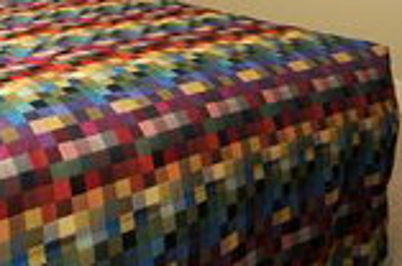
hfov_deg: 39.3
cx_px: 31
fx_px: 513
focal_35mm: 46
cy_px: -104
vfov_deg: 24.4
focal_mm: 10
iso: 500
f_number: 5.6
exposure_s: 1/60
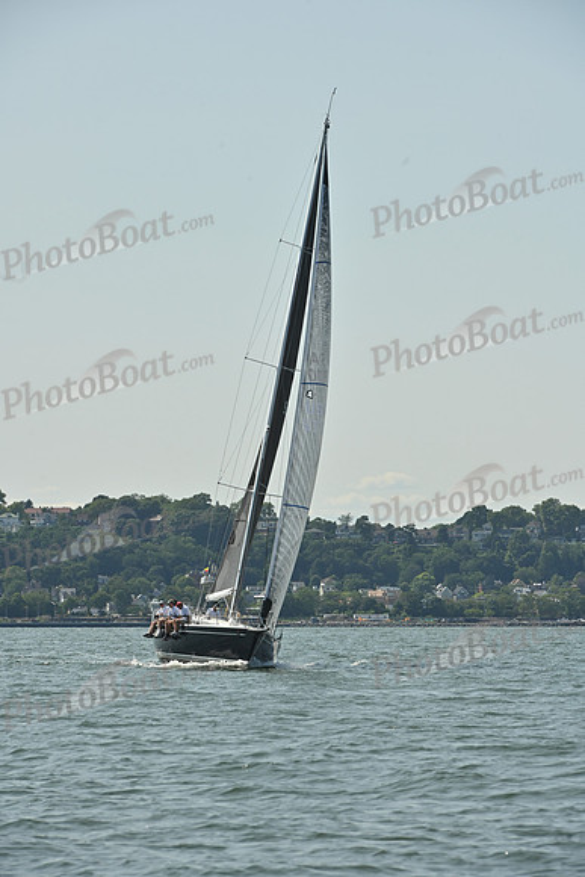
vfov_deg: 10.3
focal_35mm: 200
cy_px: 438
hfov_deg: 6.9
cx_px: 292
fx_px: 4872
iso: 320
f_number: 13
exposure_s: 1/1000
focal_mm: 200
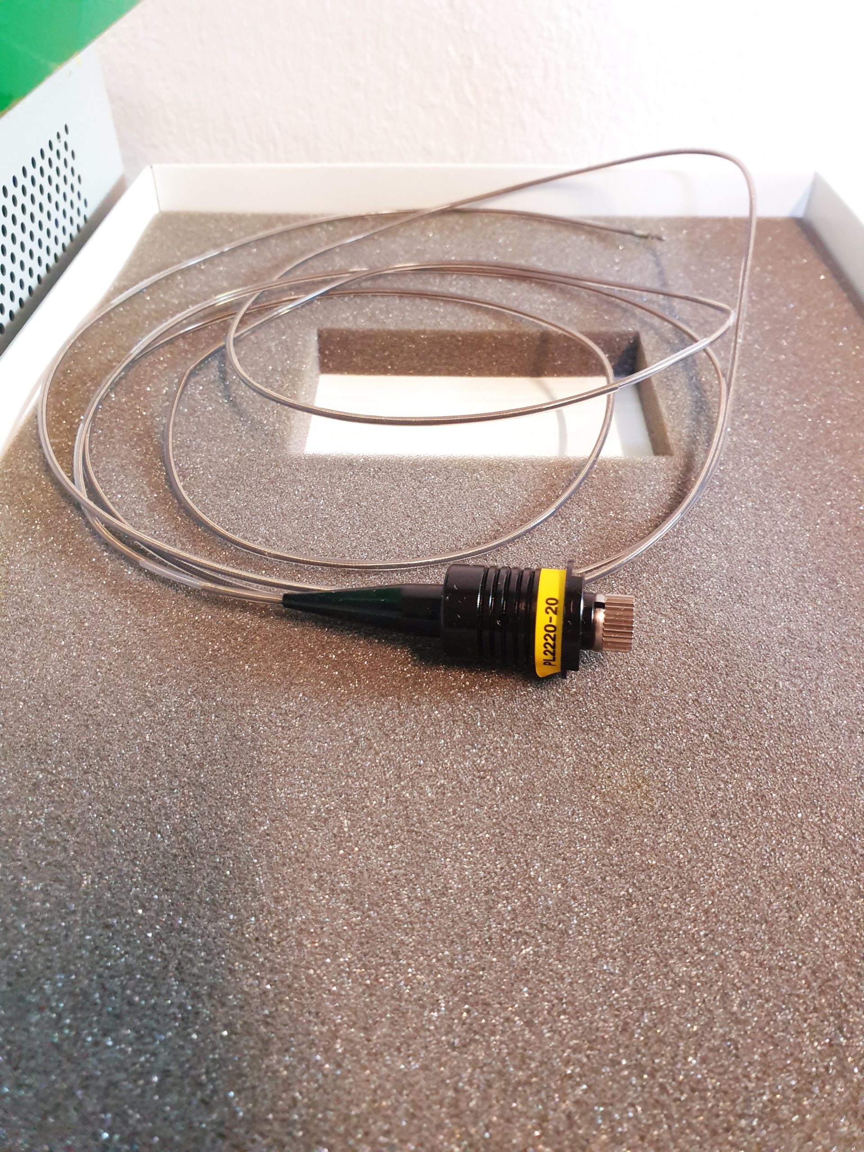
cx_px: 432
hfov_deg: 53.1
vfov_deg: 67.3
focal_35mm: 26
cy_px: 576
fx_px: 865
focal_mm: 4.3
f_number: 2.4
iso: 320
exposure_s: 1/50
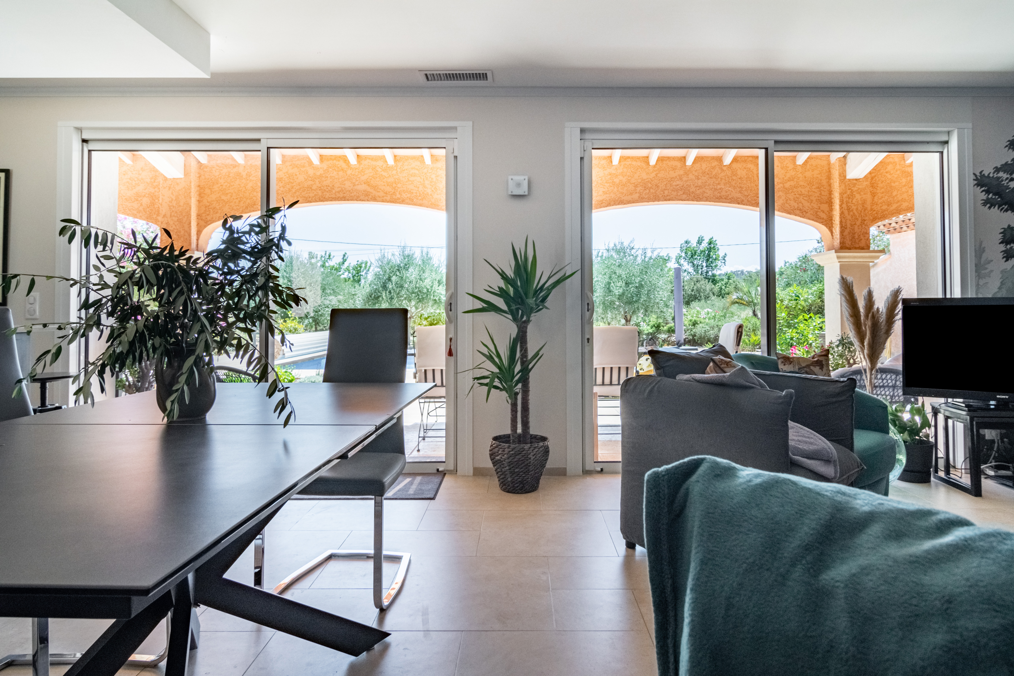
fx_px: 591
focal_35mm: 21
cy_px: 338
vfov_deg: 59.5
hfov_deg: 81.2
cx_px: 507
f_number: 6.3
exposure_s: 1/4000
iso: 500
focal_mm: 14
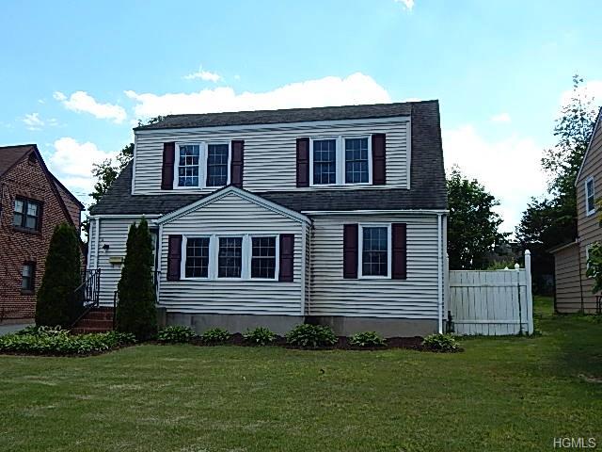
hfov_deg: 58.4
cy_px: 226
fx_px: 539
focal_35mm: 31
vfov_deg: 45.4
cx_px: 301
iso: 125
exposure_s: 1/1000
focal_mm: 5.6
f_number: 3.2
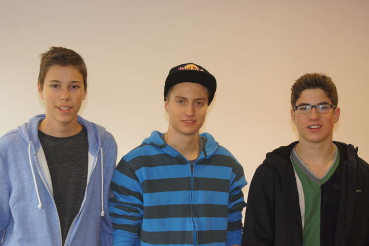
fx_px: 691
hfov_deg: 29.9
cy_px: 123
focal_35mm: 68
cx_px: 184
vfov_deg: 20.1
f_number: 5
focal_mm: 45
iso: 800
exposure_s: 1/80
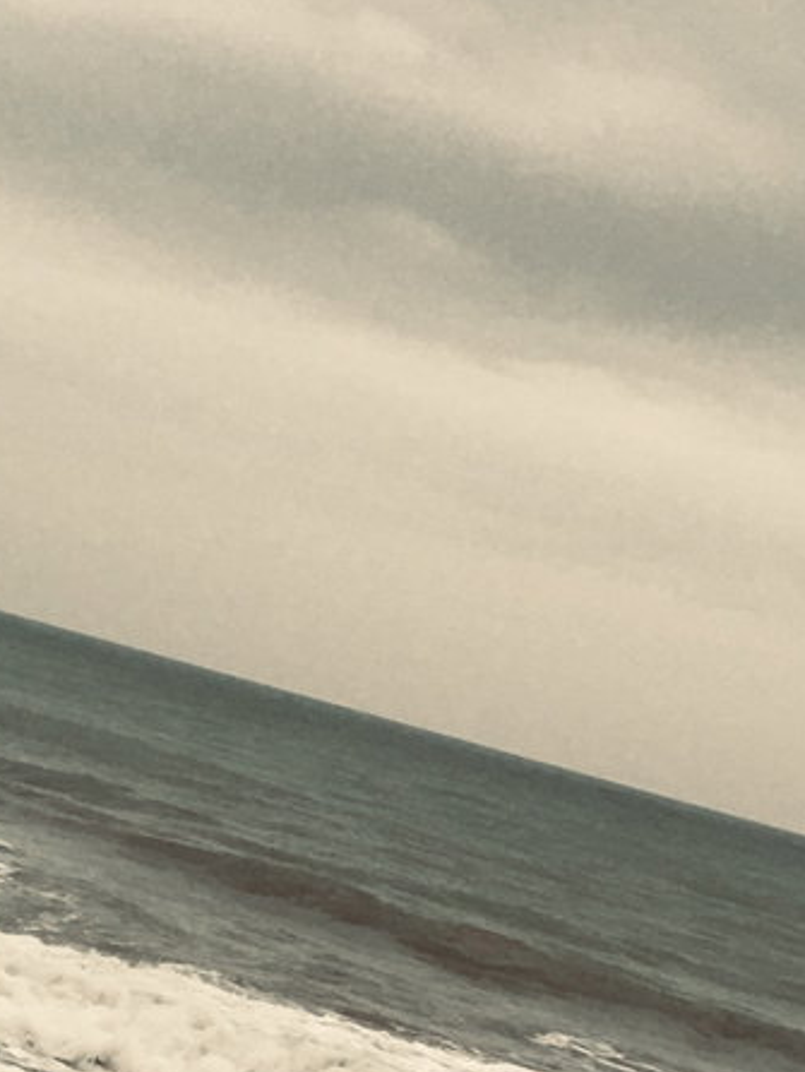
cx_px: 24
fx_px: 3222
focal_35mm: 104
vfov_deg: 18.8
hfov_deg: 14.1
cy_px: 781
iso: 32
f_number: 2.2
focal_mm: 4.15
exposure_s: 1/17
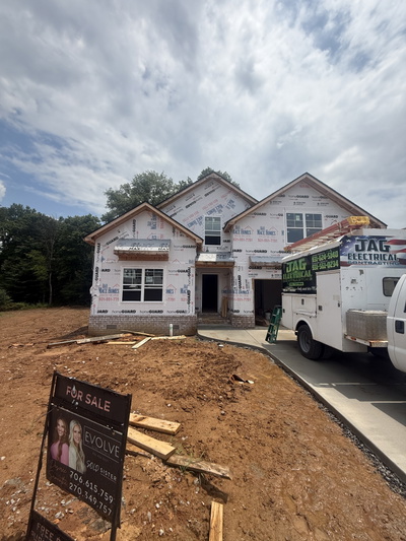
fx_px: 219
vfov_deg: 102.1
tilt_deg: +5.7
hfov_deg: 85.7
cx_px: 203
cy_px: 270
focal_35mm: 14
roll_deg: -0.3
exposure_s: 1/3289
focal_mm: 2.22
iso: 50
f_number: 2.2
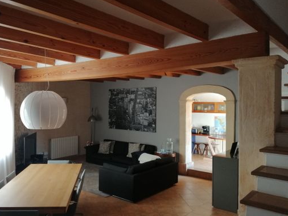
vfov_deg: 44.2
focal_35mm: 32
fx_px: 266
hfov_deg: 56.5
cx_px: 119
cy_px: 107
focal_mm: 3.95
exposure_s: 1/50
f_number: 1.8
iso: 160
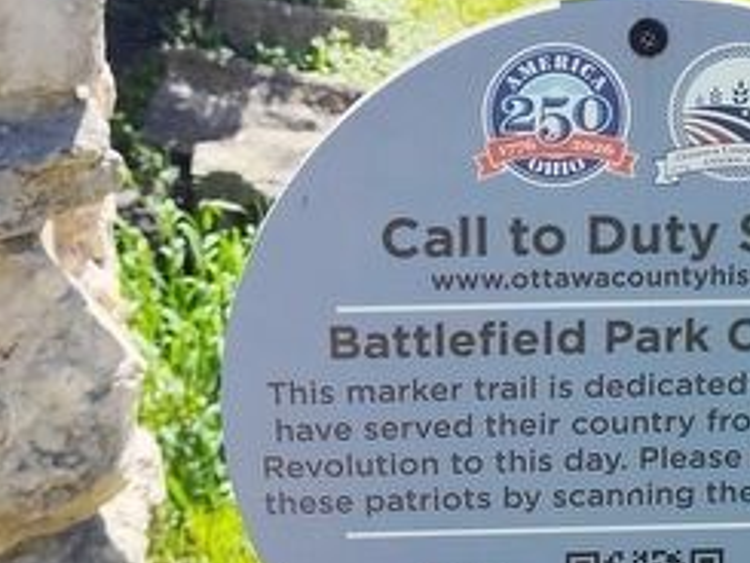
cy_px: 184
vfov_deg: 19.6
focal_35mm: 75
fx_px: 1626
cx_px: 634
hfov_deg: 25.4
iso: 100
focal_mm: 5.56
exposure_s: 1/1340
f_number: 1.8
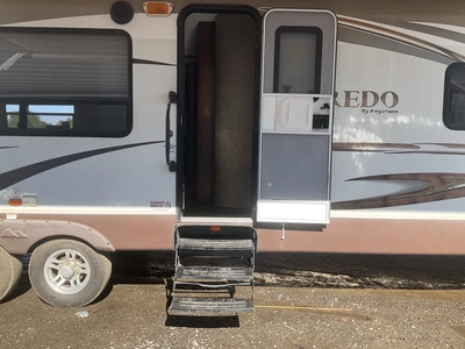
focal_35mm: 29
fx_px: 390
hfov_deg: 61.7
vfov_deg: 48.2
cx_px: 232
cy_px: 174
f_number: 1.8
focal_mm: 3
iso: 25
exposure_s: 1/435
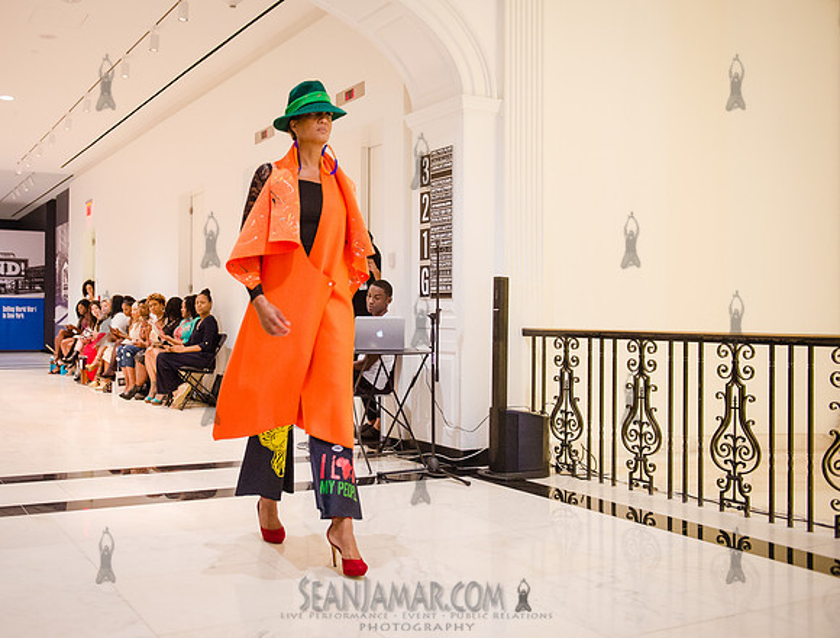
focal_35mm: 38
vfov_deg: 37.6
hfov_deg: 47.9
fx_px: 935
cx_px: 314
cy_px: 310
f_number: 3.5
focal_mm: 32
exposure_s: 1/200
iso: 4000
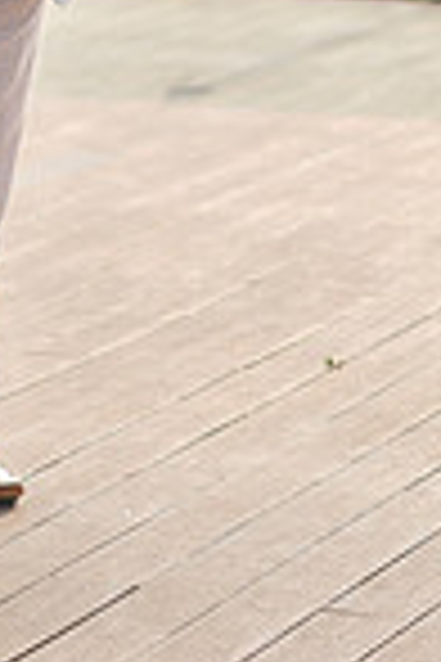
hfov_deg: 5.2
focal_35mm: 261
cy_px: -315
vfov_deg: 7.8
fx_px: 4795
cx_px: -108
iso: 50
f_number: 1.8
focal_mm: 85
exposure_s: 1/4000
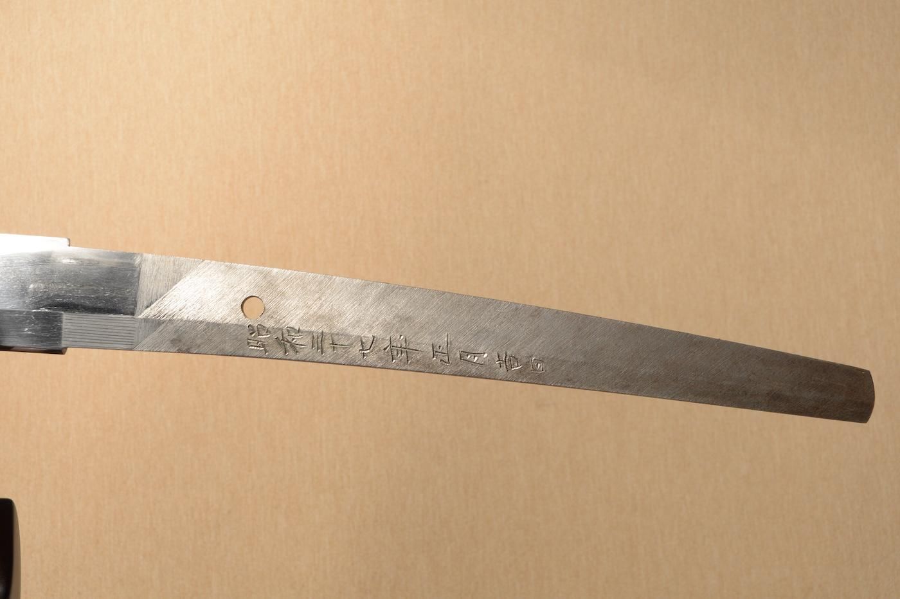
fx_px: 1499
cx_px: 450
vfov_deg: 22.6
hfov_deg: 33.4
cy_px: 300
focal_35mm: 60
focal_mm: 40
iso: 400
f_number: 11
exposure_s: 1/2
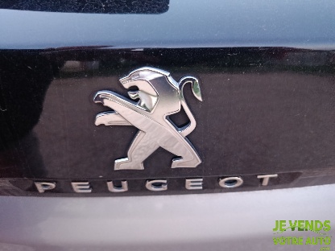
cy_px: 126
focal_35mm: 24
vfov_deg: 56.8
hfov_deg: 71.6
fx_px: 232
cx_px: 168
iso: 3174
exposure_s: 1/20
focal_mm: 5.24
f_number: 1.7
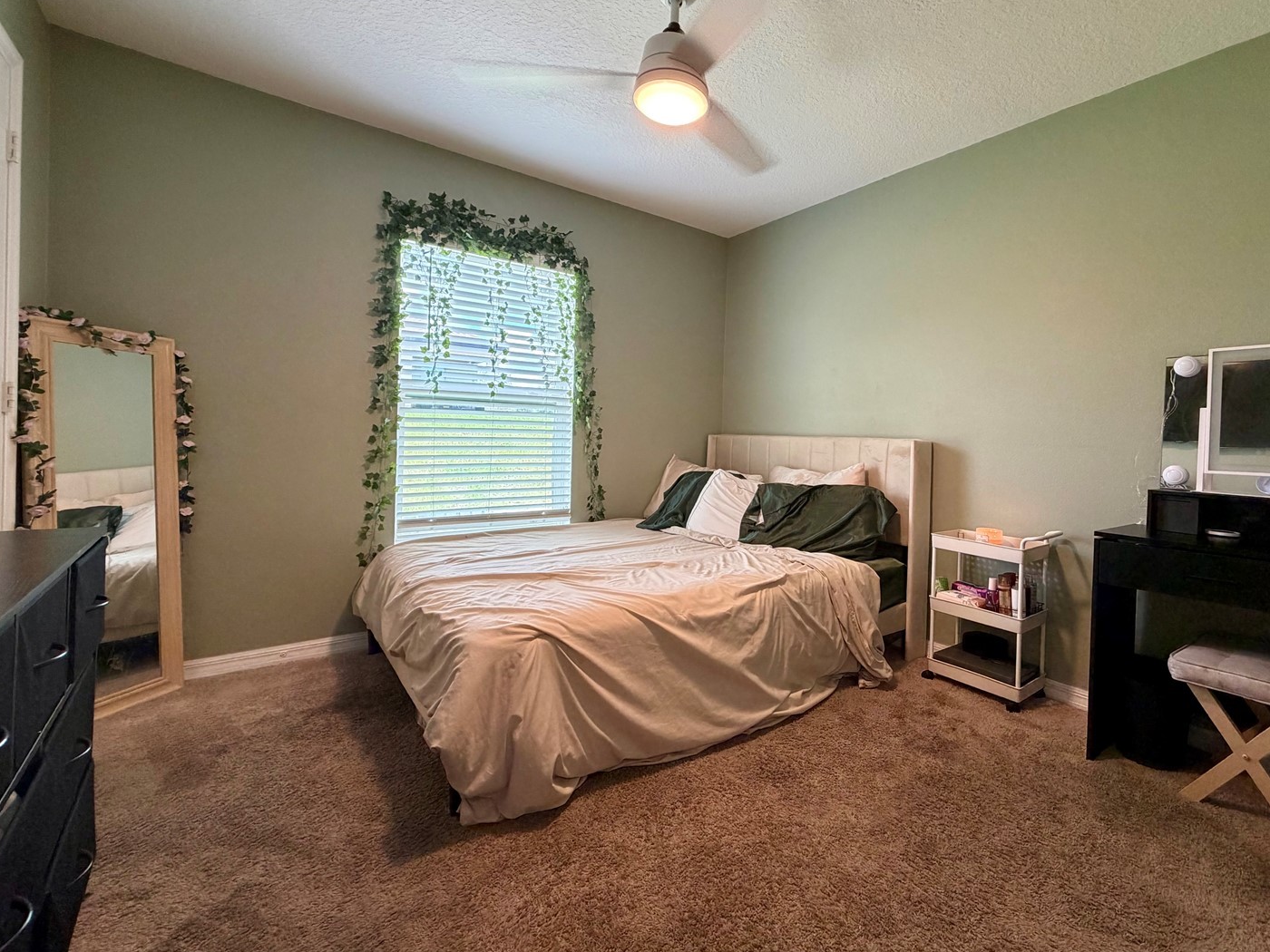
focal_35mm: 16
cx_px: 718
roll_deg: -1.7
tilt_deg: -0.2
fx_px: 587
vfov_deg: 78.0
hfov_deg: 94.0
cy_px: 440
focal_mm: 2.22
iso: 250
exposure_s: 1/60
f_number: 2.2
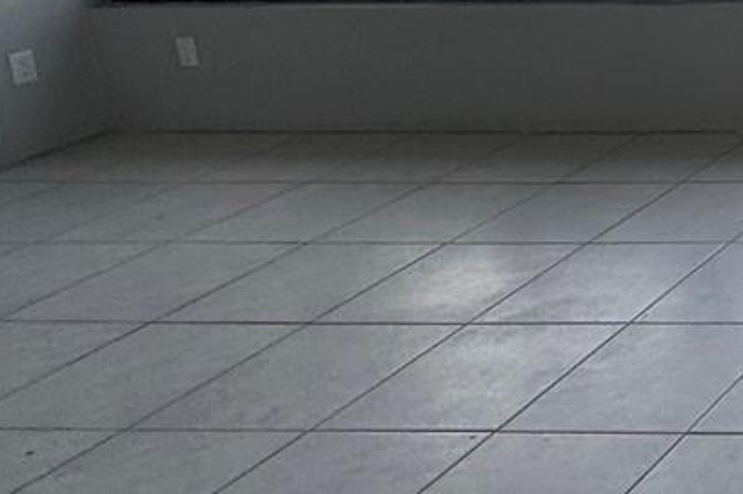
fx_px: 1175
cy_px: -116
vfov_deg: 21.8
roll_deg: +2.2
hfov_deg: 21.0
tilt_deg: -11.3
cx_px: 1388
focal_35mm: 57
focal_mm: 2.22
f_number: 2.2
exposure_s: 1/294
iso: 40
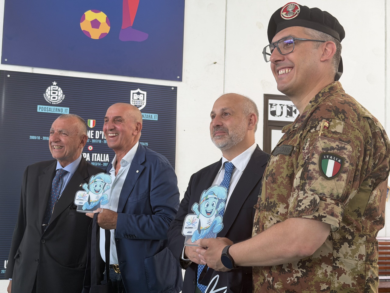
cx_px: 195
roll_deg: -1.5
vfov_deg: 30.3
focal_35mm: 48
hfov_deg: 39.7
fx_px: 541
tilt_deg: +5.0
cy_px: 146
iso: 50
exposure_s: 1/50
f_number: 1.78
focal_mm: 6.76
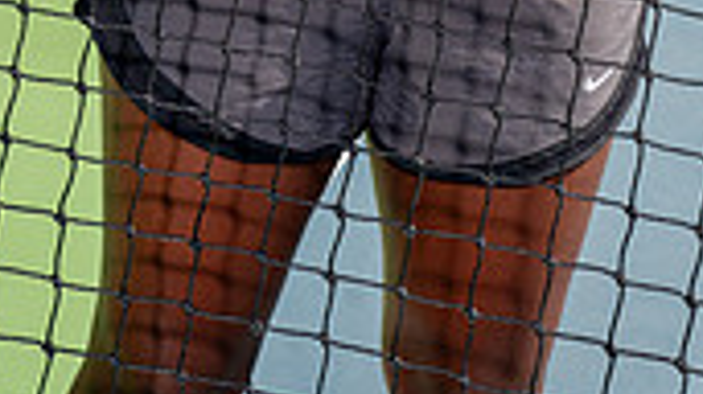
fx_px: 3130
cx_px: 432
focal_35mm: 168
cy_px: -476
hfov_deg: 12.8
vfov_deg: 6.9
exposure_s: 1/250
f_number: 8
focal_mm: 61
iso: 100
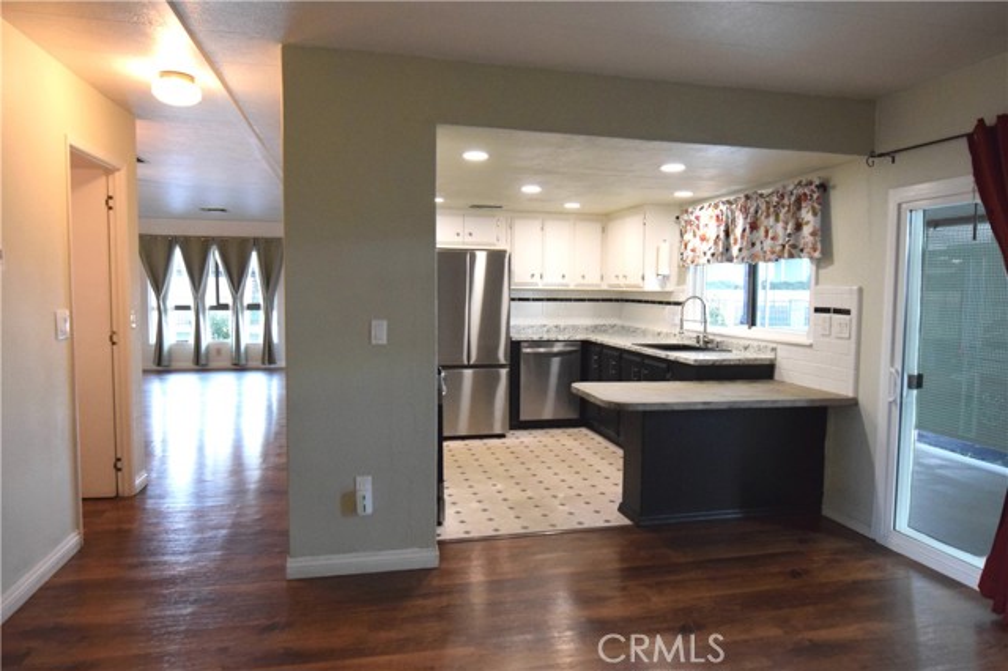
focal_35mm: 21
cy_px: 336
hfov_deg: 81.2
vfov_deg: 59.4
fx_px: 588
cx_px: 504
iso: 3200
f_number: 3.5
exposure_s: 1/320
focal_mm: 14
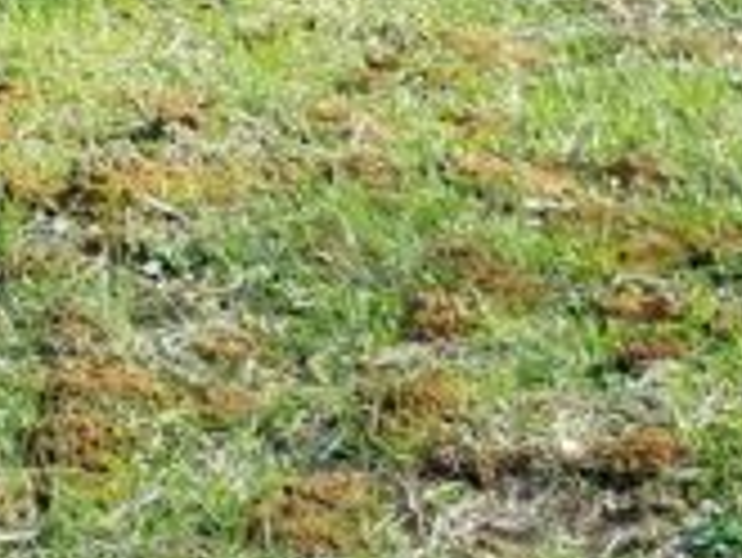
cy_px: 1220
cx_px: 1088
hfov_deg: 15.1
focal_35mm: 121
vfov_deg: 10.9
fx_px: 2596
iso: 50
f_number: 1.7
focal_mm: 4.2
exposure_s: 1/502
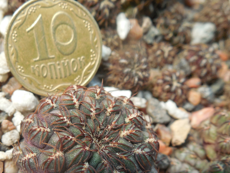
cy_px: 117
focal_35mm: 49
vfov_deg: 29.4
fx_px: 326
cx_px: 80
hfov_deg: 38.5
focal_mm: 5.6
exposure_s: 1/250
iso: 125
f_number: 3.6
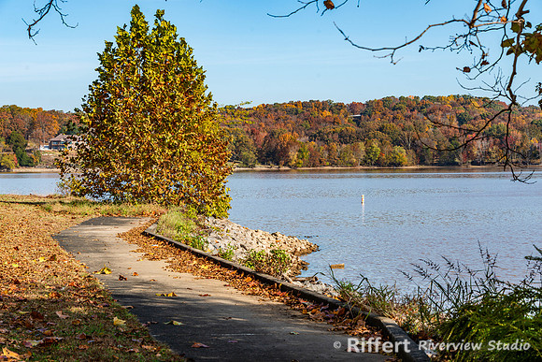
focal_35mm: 79
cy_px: 181
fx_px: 1182
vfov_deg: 17.4
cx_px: 271
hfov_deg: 25.8
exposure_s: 1/160
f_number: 8
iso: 100
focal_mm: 78
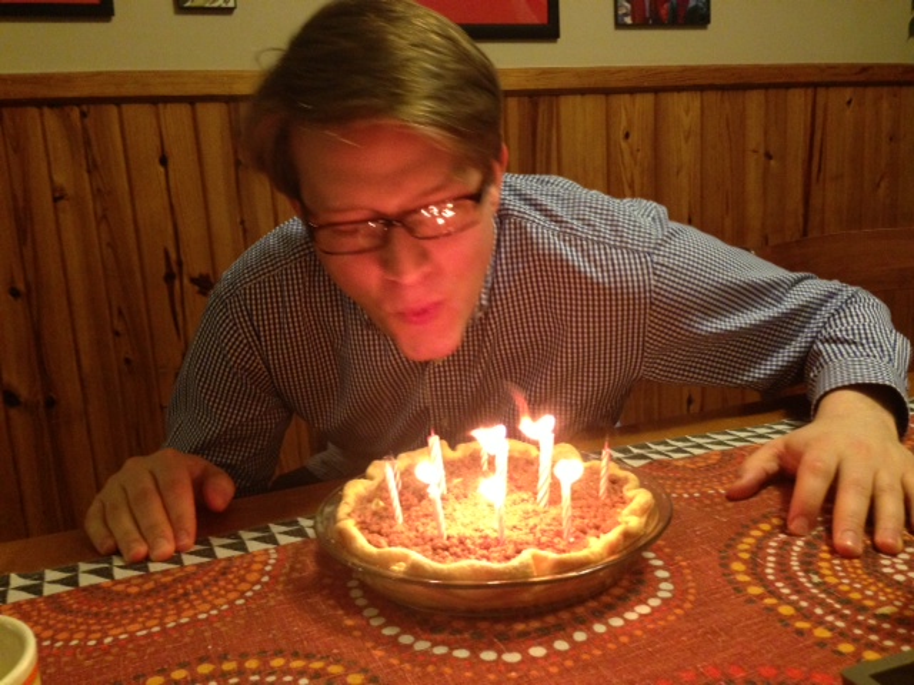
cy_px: 342
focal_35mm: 33
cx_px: 457
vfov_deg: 42.9
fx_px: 871
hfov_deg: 55.4
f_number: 2.4
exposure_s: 1/20
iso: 320
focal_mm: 4.13
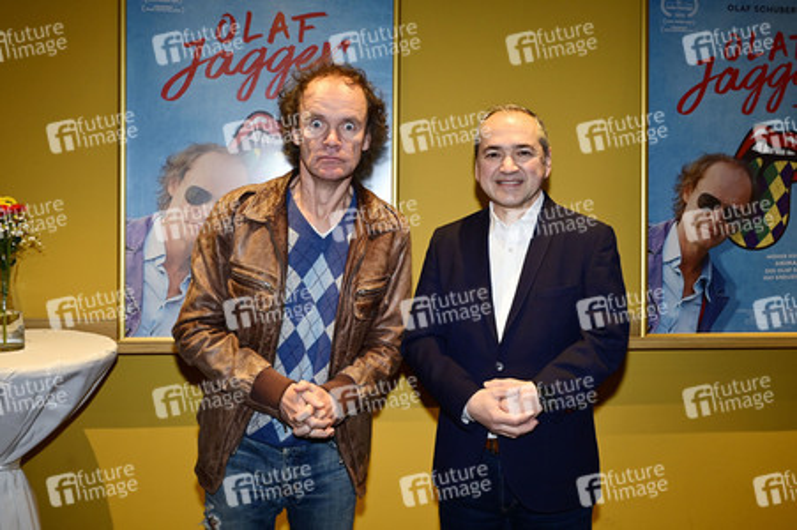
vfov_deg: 36.8
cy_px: 265
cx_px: 398
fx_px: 796
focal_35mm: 36
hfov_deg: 53.2
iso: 1600
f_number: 5
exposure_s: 1/160
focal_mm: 36
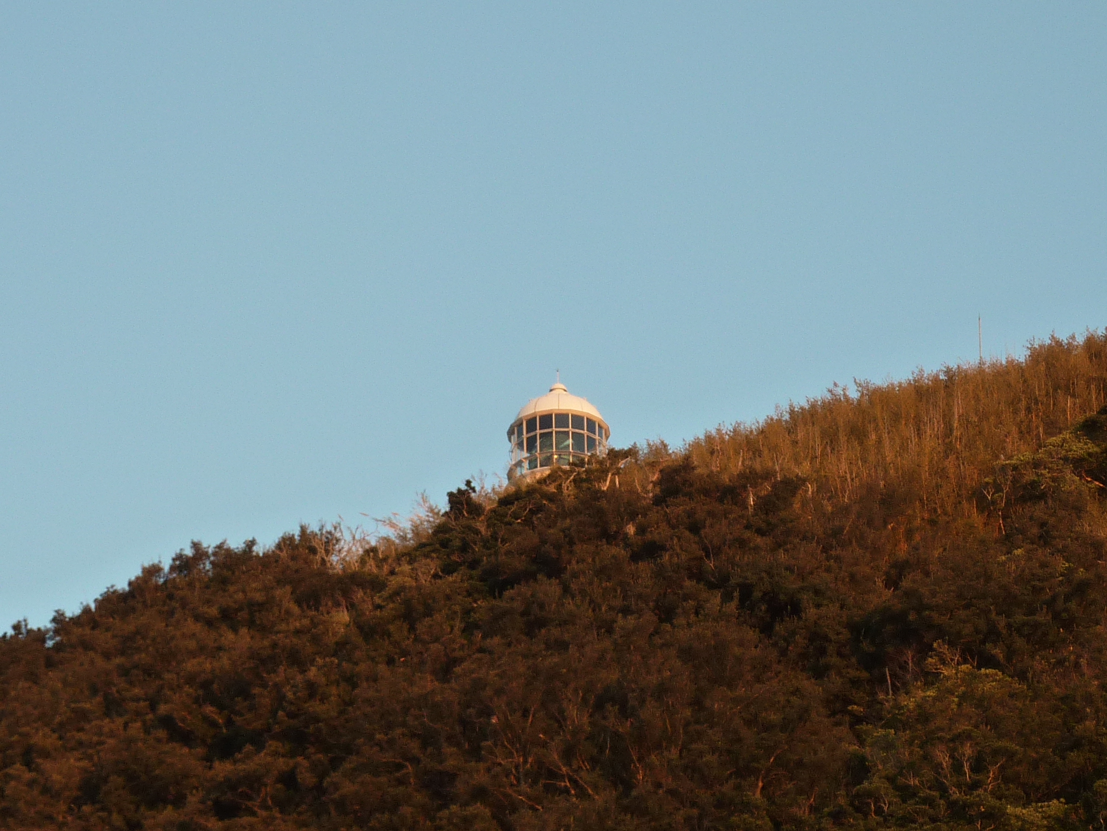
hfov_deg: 9.2
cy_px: 416
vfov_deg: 6.9
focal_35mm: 214
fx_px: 6844
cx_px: 554
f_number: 4.4
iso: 125
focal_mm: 19.5
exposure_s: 1/80
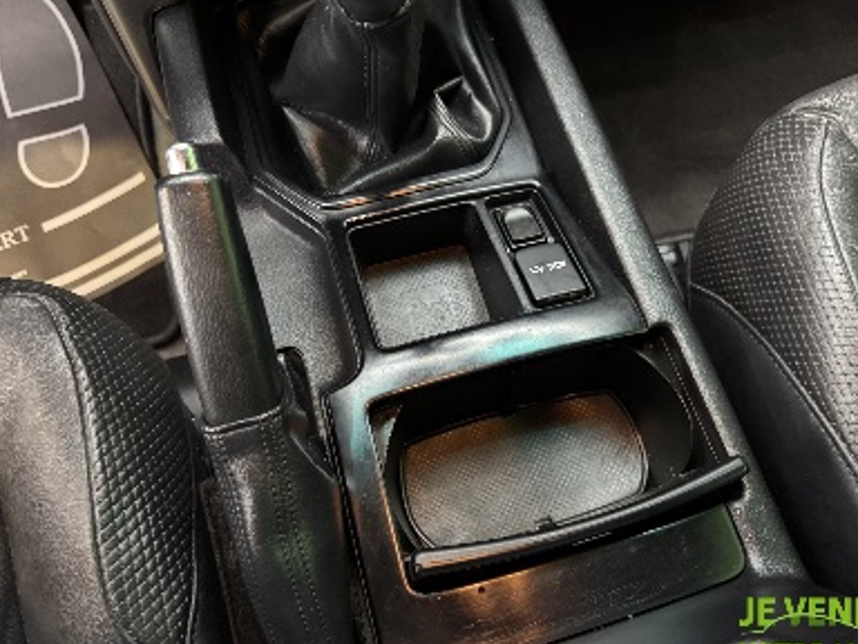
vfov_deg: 53.1
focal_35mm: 26
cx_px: 447
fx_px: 644
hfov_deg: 67.3
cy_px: 333
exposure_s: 1/32
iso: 1000
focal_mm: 6.76
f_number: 1.78
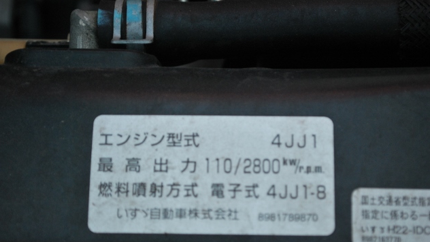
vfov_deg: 13.8
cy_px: 143
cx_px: 214
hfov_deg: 24.3
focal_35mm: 88
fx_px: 998
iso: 400
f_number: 5.6
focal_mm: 55
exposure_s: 1/40
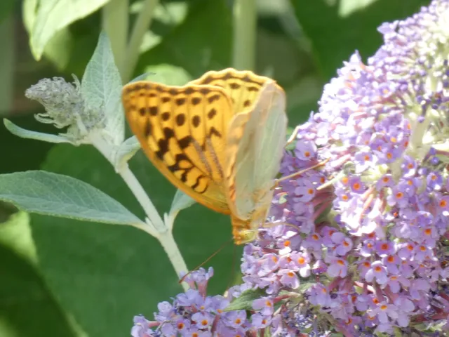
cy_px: 168
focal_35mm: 384
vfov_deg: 3.9
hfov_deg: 5.2
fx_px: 4981
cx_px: 224
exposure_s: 1/80
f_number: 5.6
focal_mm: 68.8
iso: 80
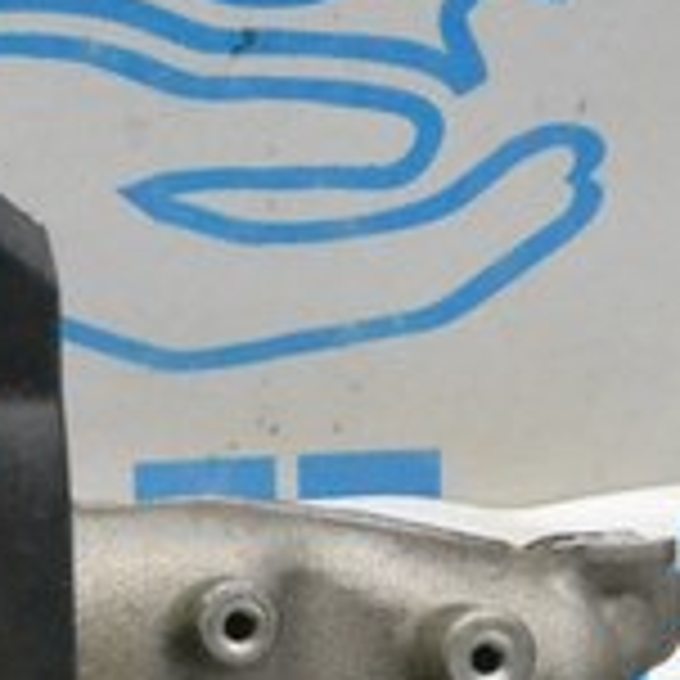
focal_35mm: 242
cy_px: 1083
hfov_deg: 7.1
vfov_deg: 7.1
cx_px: -495
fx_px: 5378
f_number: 13
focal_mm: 28
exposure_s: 1/100
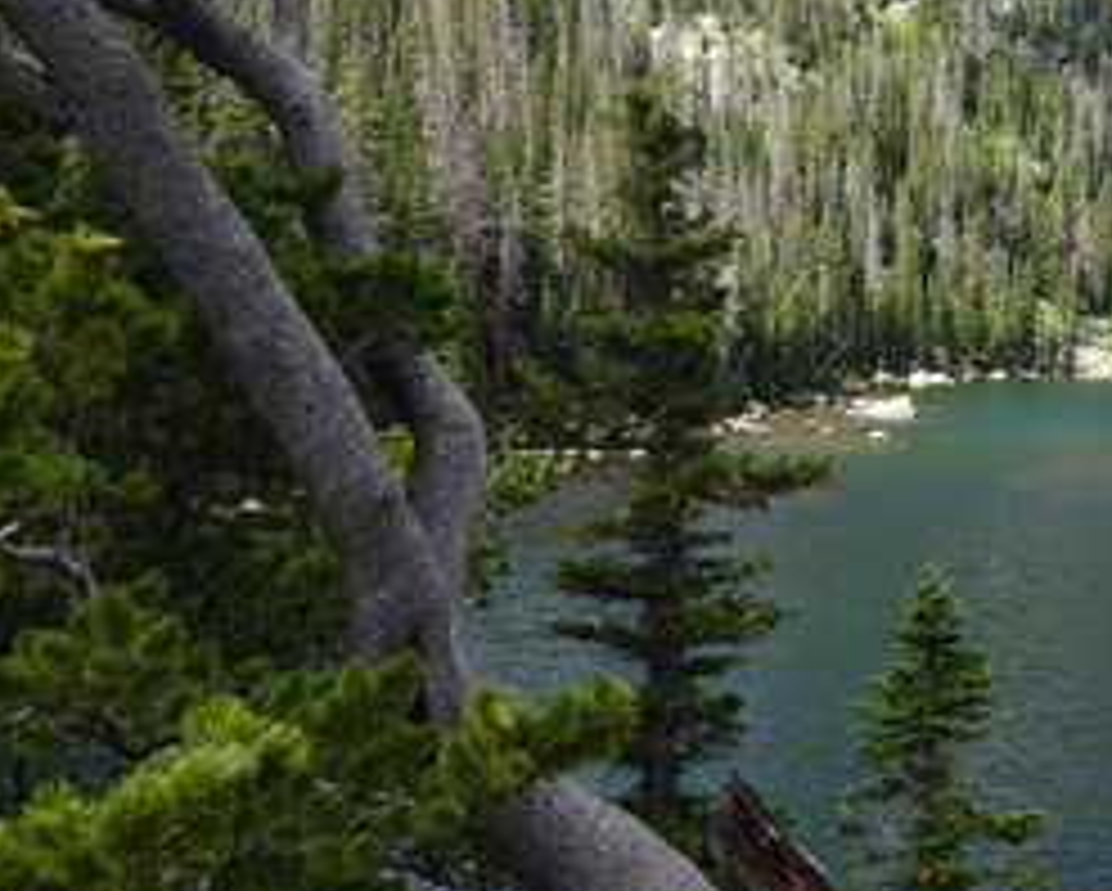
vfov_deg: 29.5
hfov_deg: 32.0
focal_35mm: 51
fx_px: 1680
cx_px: 1243
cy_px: 286
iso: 100
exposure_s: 1/200
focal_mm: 9
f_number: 5
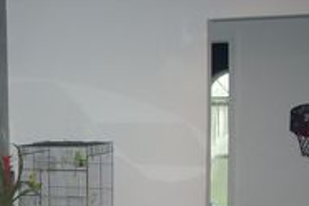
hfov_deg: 26.2
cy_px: 226
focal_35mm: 76
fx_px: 652
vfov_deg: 17.4
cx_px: 63
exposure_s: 1/60
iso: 200
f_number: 2.8
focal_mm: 6.2
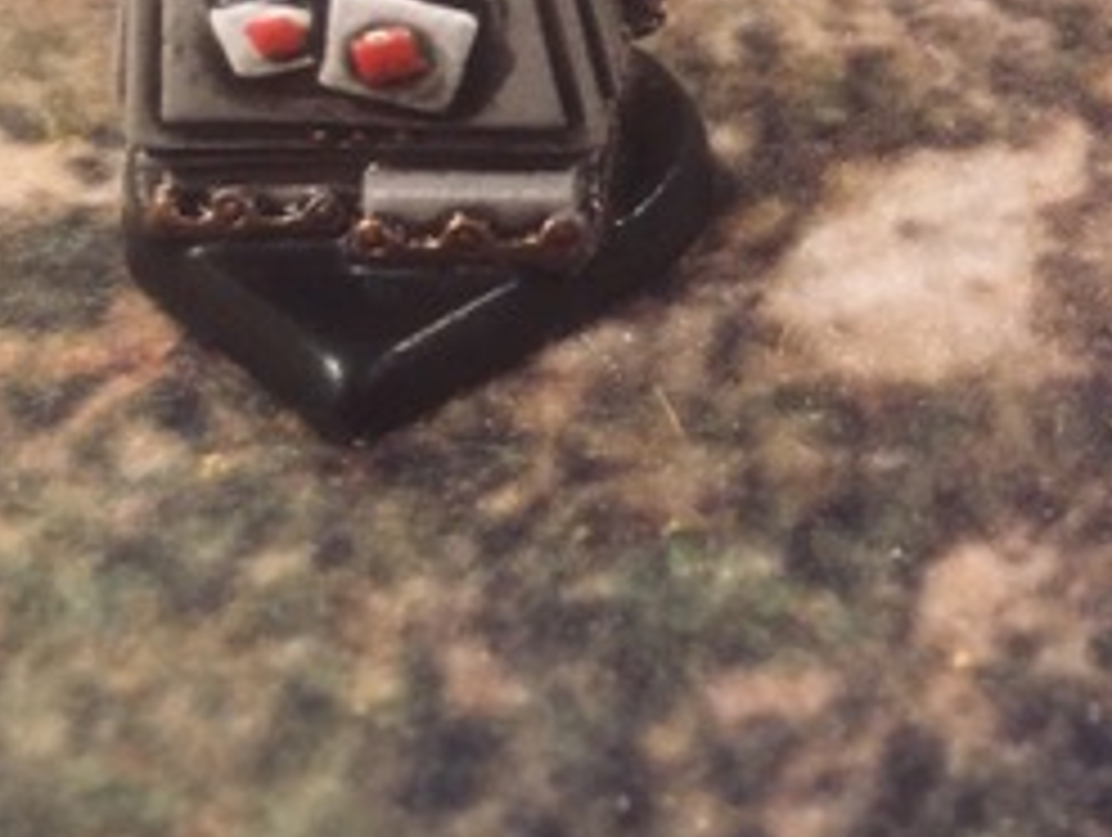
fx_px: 2413
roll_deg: -1.5
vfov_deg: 19.6
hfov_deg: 24.8
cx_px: 1098
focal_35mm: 75
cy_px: 288
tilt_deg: -35.4
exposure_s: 1/4
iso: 80
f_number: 2.2
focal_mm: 4.15
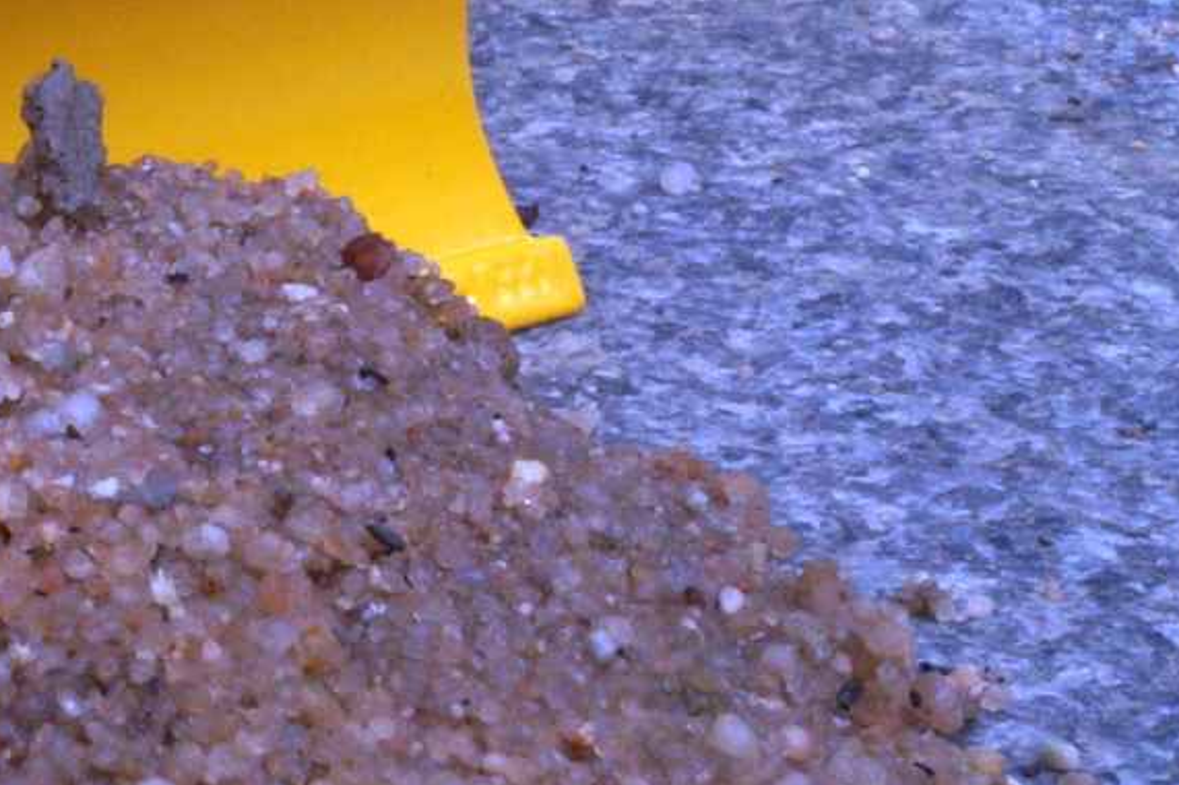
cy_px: 216
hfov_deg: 15.6
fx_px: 4124
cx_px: -304
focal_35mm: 126
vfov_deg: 10.8
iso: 320
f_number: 25
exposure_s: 1/60
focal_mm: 24
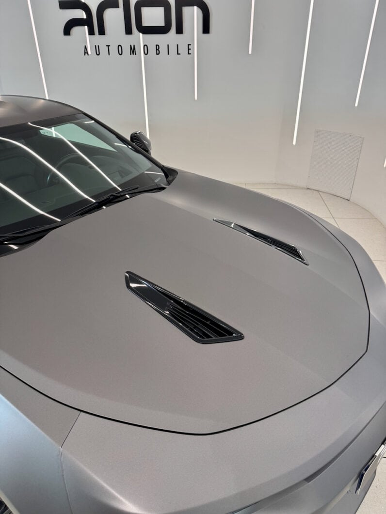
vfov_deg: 71.6
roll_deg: +0.1
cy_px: 257
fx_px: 357
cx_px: 193
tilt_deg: -29.1
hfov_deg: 56.8
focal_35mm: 24
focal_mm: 6.76
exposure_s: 1/100
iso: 125
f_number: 1.78
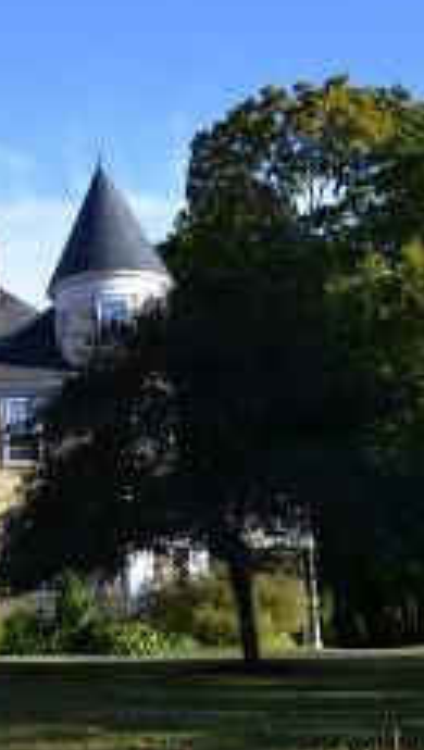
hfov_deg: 21.4
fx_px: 976
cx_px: -173
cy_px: 386
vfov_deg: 42.0
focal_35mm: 49
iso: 200
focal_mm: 18
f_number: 8
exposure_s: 1/250
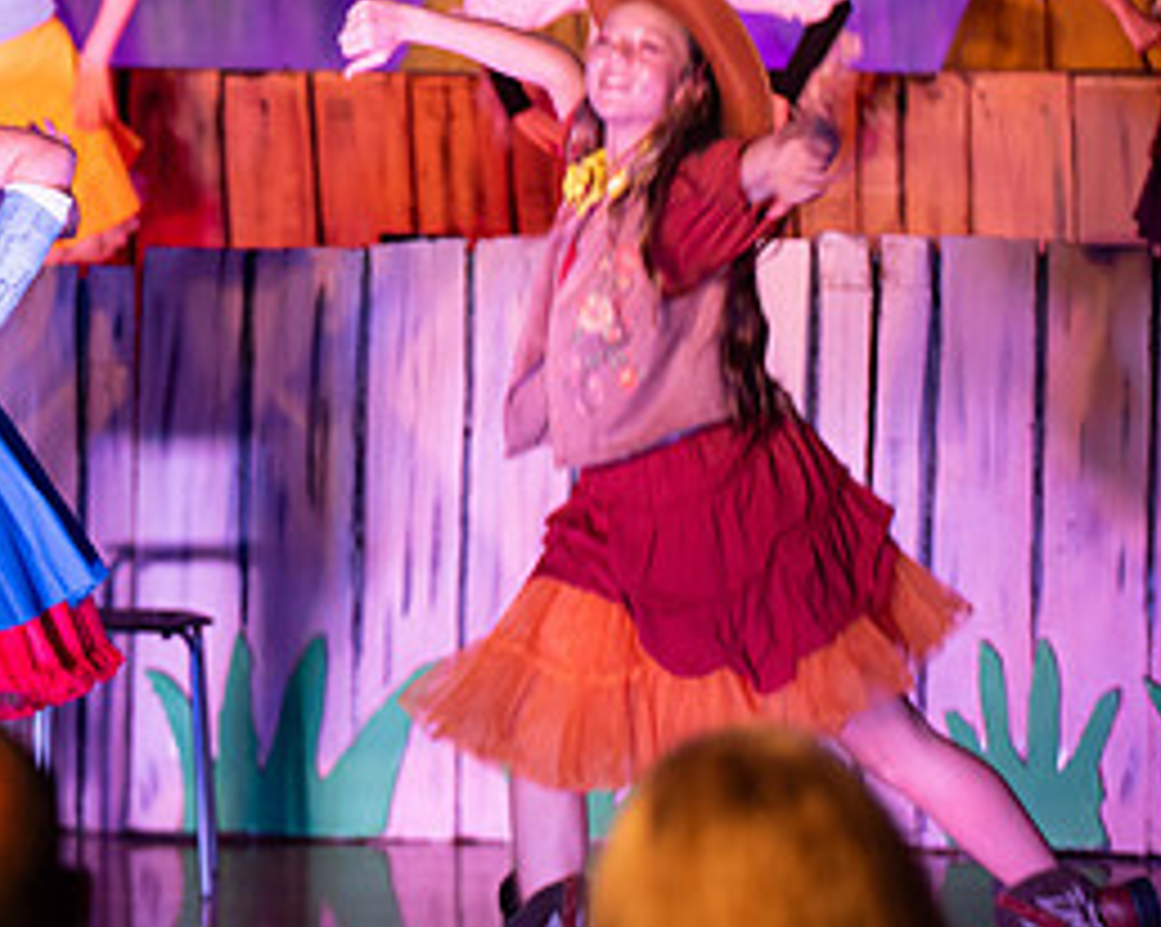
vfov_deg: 6.3
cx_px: -104
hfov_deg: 7.8
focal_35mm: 245
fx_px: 8412
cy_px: 70
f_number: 2.8
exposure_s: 1/125
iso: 900
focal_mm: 116
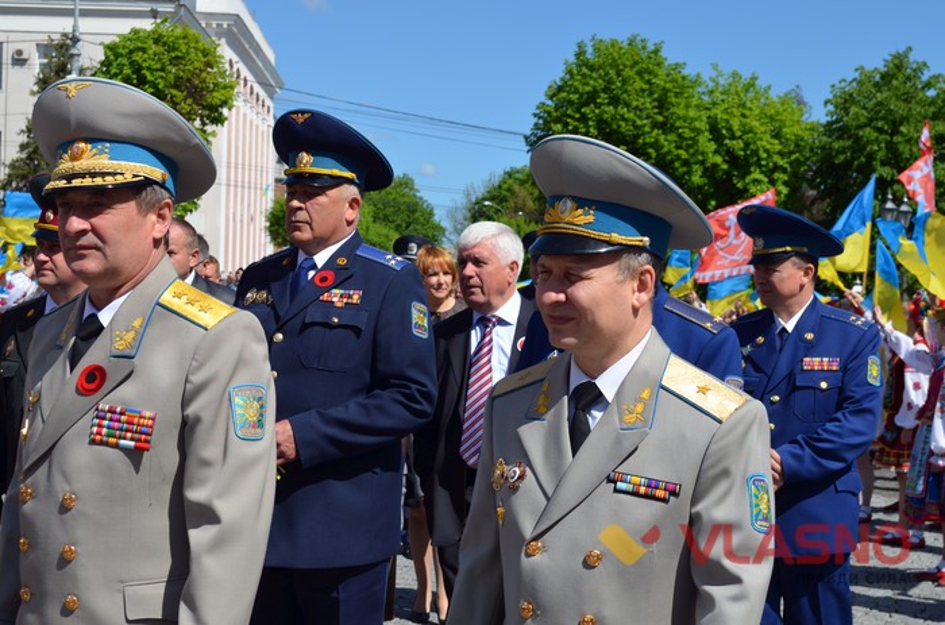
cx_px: 472
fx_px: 1571
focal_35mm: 60
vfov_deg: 22.5
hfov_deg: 33.5
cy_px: 312
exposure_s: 1/320
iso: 100
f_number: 9
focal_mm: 40
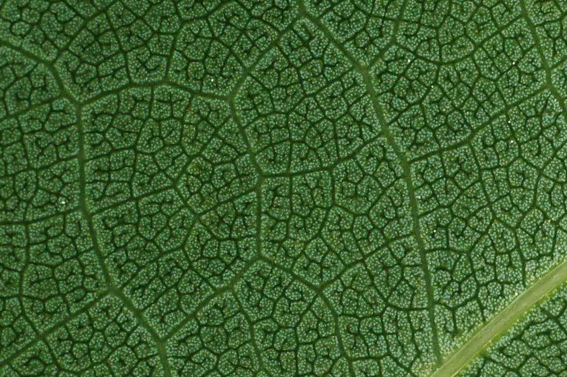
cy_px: 339
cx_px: 275
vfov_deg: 4.4
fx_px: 4957
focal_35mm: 315
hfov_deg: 6.5
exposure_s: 1/60
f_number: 11
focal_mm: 70
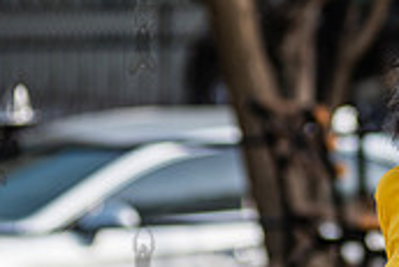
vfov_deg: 2.0
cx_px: 426
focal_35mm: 700
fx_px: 7765
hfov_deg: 2.9
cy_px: 145
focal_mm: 200
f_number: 3.5
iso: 200
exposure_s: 1/1600
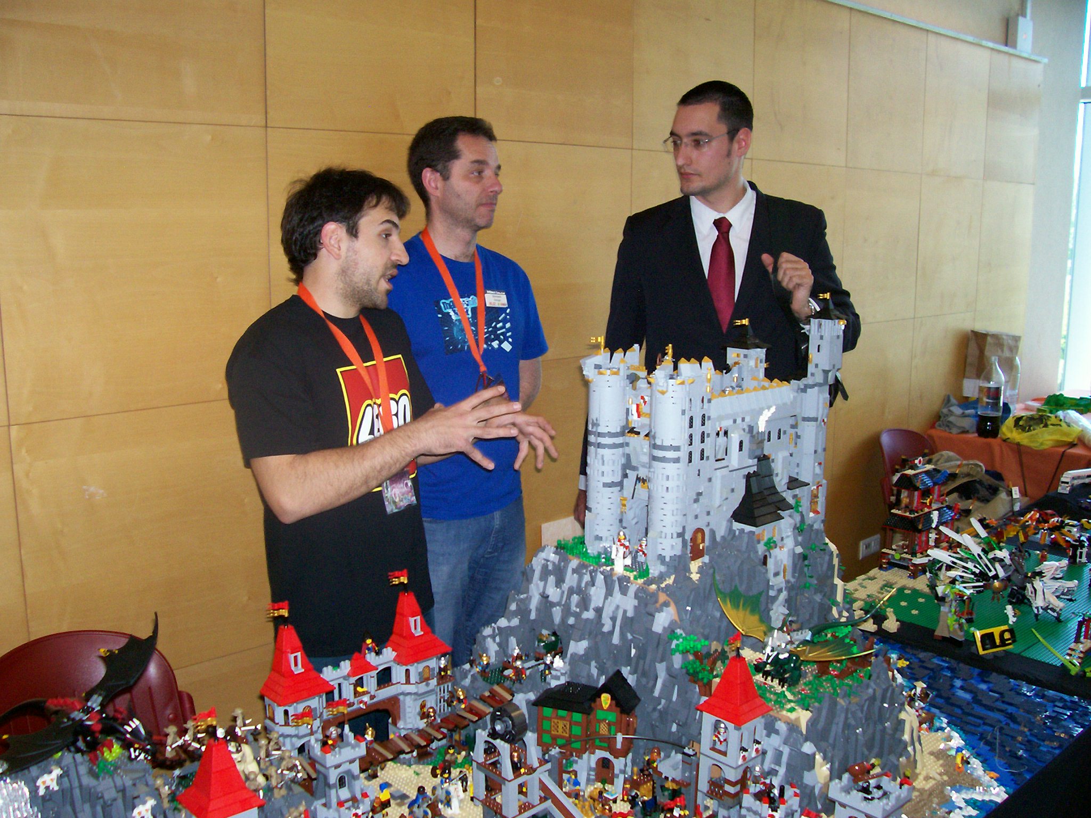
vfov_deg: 41.8
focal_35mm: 34
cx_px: 546
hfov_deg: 54.0
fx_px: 1072
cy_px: 409
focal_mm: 5.6
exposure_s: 1/112
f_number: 2.7
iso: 140
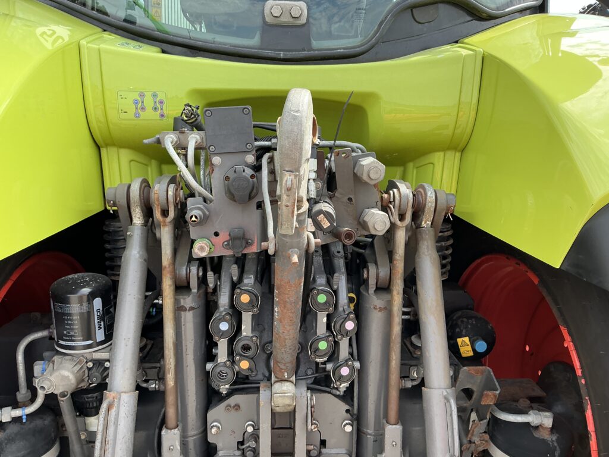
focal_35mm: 28
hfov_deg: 63.4
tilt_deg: -12.4
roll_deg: -2.5
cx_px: 304
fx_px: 493
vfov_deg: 49.7
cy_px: 228
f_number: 1.8
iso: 25
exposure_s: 1/289
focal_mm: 3
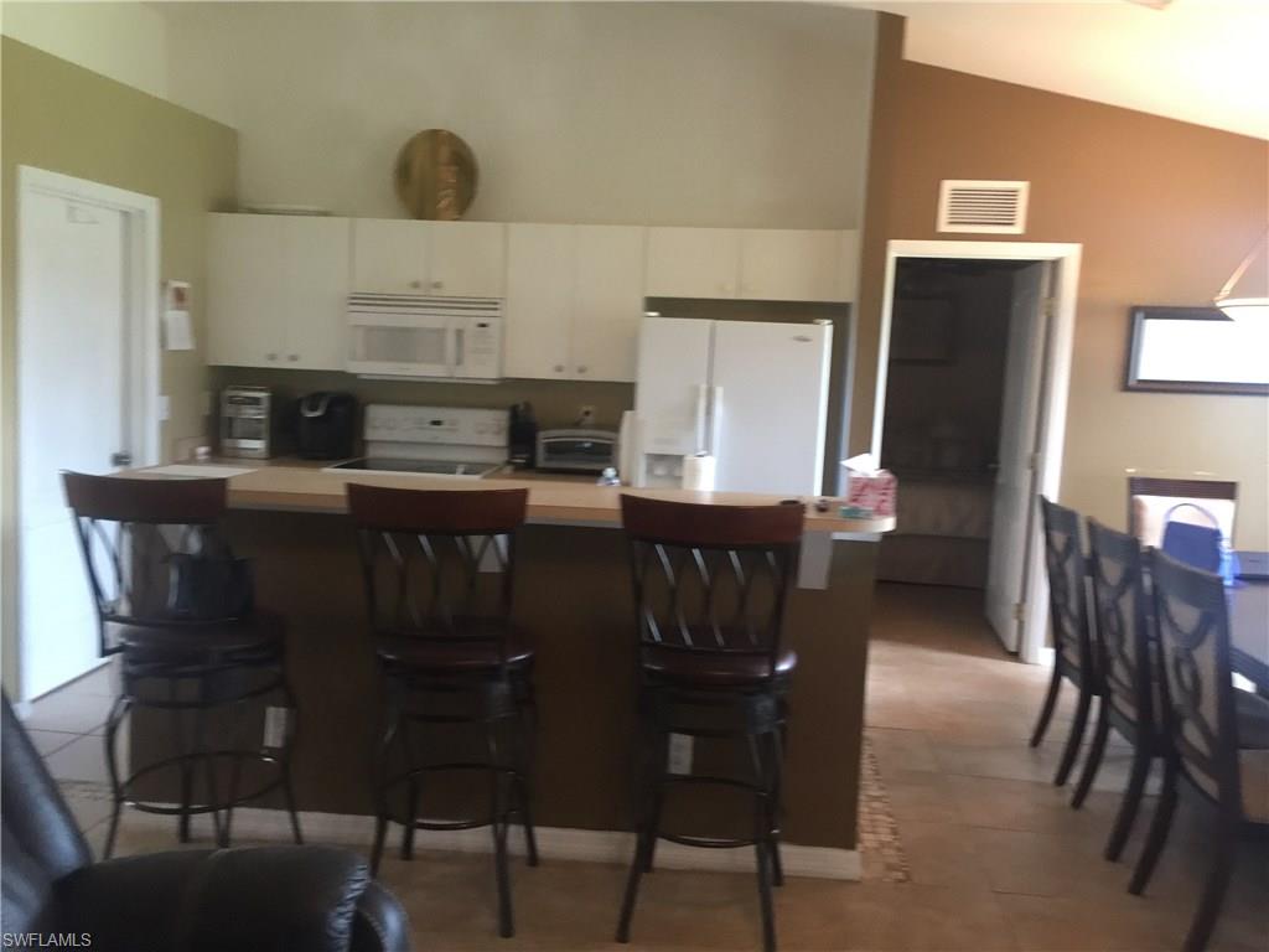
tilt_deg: -7.2
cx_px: 634
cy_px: 476
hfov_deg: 61.7
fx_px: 1063
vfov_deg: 48.2
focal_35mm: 29
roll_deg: -2.2
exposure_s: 1/15
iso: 100
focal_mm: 4.15
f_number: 2.2
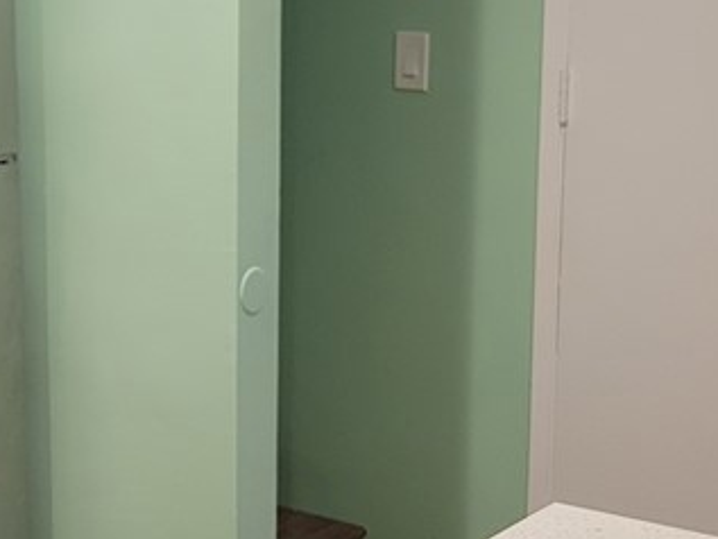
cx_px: 152
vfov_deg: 17.6
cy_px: 215
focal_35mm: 84
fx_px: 1743
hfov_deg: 23.0
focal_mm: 5.4
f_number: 1.8
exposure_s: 1/120
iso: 320
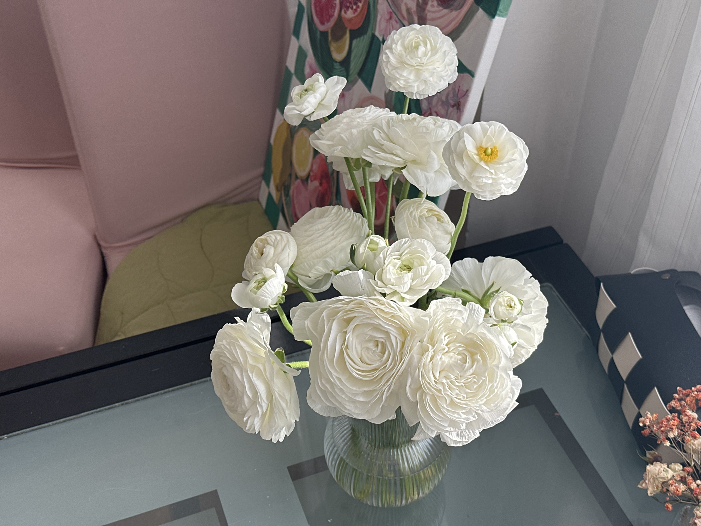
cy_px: 263
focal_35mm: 48
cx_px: 350
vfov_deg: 30.3
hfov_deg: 39.7
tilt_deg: -44.4
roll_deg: +1.5
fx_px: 972
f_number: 1.78
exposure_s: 1/442
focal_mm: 6.86
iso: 64
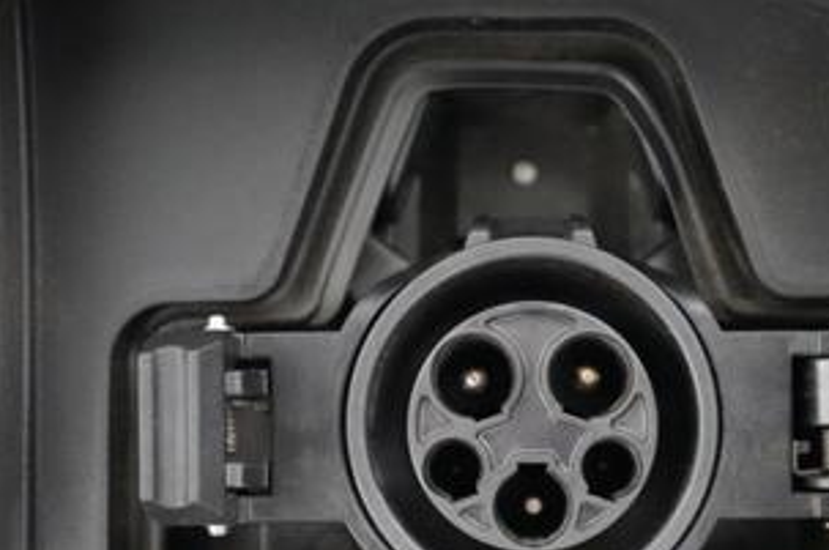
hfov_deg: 36.2
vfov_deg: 24.0
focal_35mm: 55
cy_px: 468
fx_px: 1265
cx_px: 498
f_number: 2.8
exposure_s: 1/80
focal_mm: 26
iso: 12800
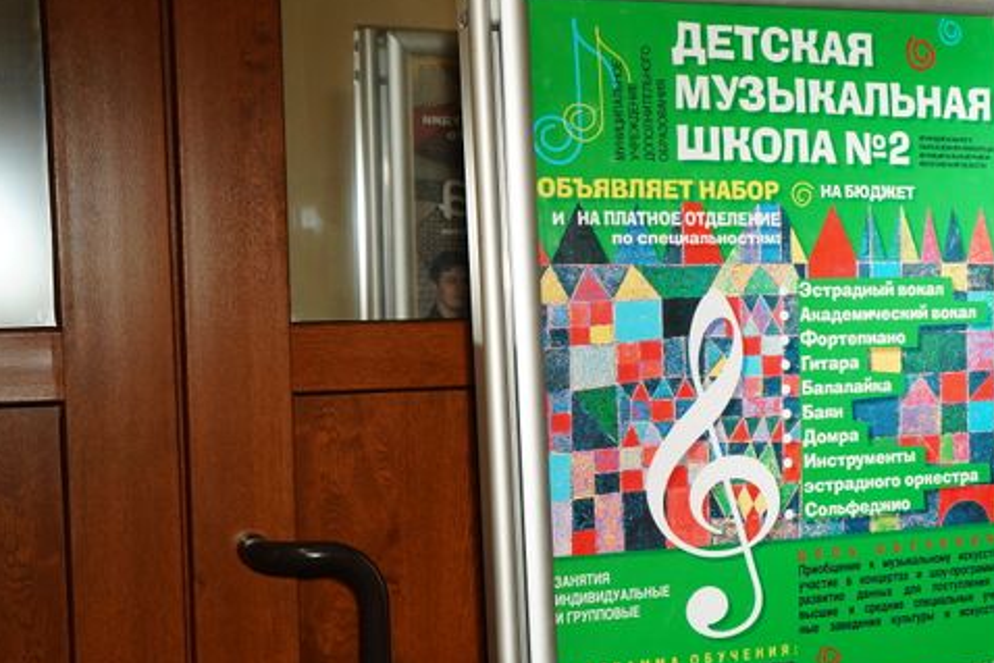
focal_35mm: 57
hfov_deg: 34.6
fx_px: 1574
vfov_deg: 23.7
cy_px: 403
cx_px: 681
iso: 2000
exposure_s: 1/125
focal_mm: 39
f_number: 4
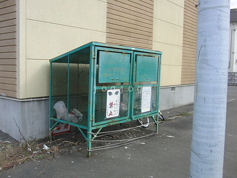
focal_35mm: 37
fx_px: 253
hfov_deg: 50.1
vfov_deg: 38.7
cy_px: 89
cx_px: 118
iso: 100
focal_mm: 6.42
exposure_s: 1/400
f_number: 3.6
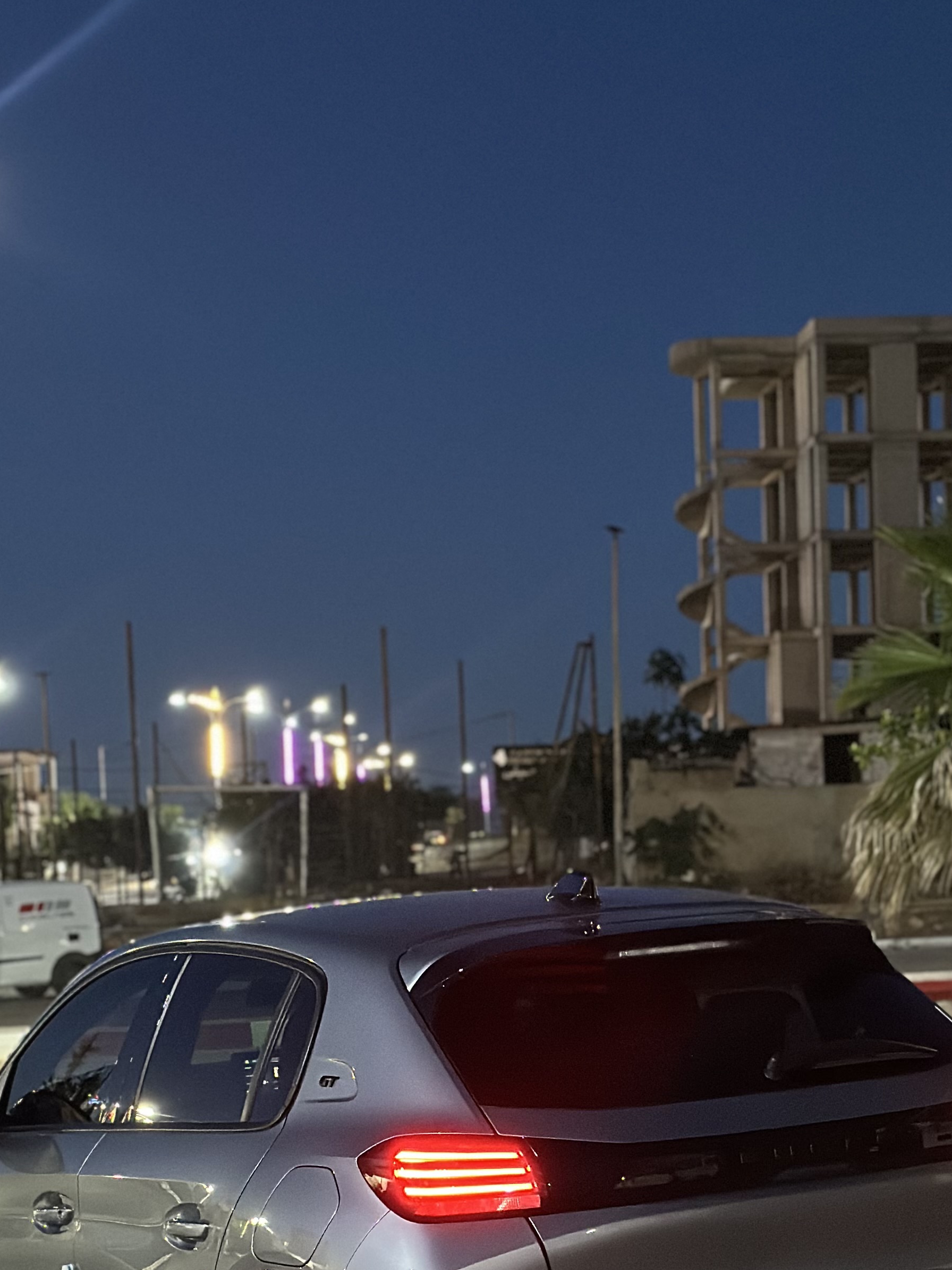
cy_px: 1037
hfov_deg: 18.2
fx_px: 2970
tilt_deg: -1.6
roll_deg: +1.4
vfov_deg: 23.7
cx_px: 530
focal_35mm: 81
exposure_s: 1/25
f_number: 1.78
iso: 1000
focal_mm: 6.86
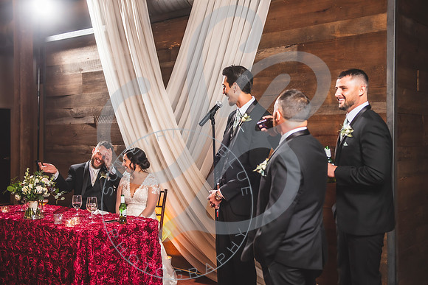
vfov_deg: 30.4
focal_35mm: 44
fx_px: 526
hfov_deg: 44.3
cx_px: 220
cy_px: 142
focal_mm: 42
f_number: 2.8
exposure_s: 1/125
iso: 500
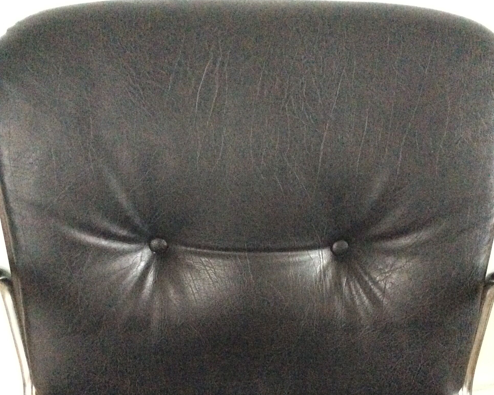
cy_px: 286
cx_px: 248
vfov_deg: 35.1
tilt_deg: -48.0
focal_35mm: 42
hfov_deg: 43.8
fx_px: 614
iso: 800
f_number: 2.4
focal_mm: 3.3
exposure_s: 1/17
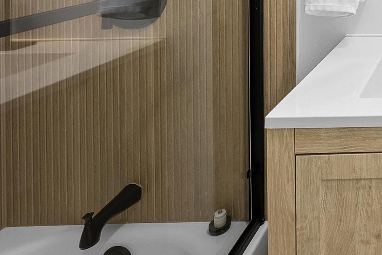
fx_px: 372
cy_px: -60
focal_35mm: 35
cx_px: 469
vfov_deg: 31.1
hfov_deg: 38.5
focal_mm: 12
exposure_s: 1/2.5
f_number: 8
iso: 160
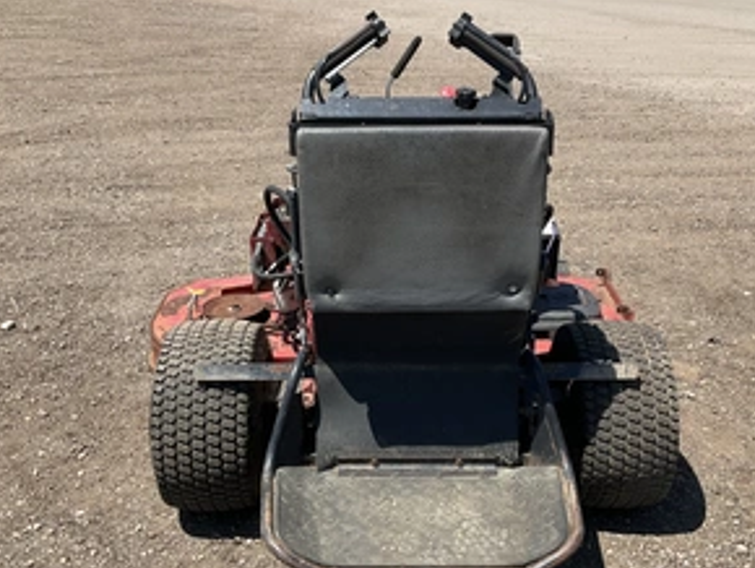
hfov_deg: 46.7
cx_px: 401
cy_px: 305
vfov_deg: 36.0
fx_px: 873
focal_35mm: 40
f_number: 1.8
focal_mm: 3
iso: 25
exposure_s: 1/1377
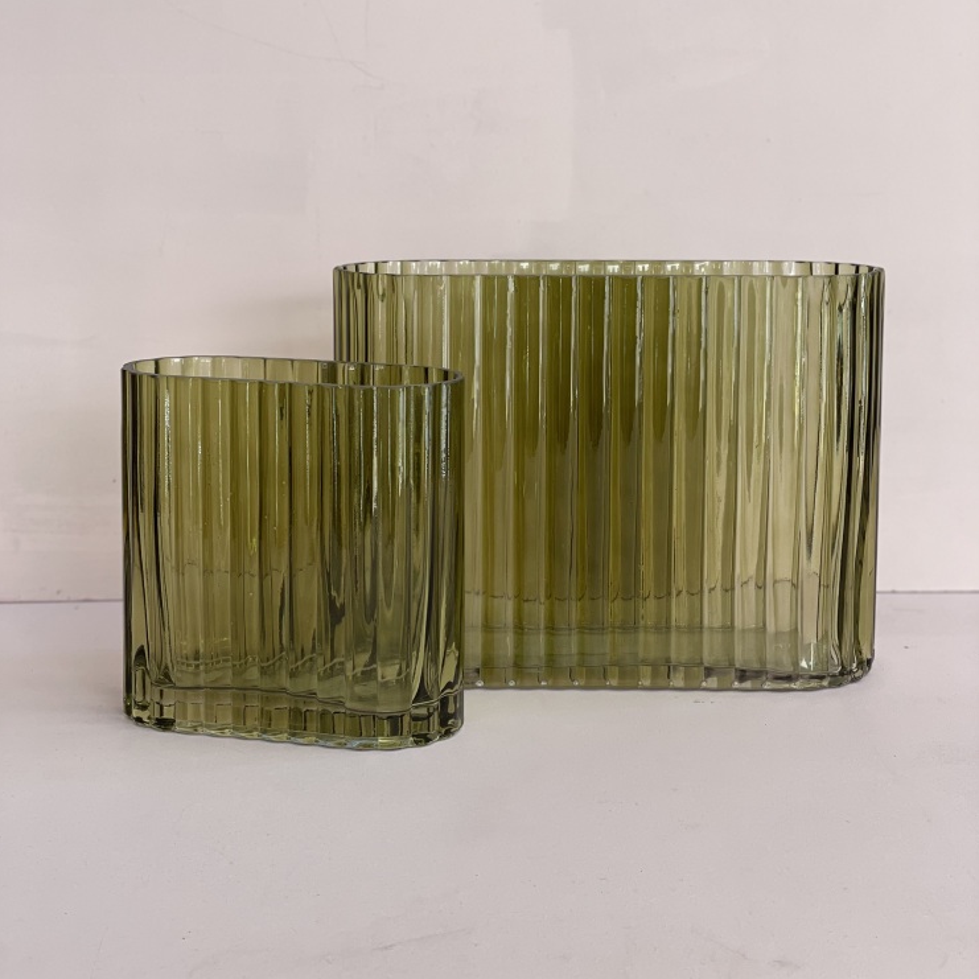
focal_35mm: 62
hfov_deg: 27.7
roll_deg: -0.1
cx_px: 488
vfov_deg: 27.7
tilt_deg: -6.4
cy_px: 404
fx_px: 1984
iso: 25
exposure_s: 1/122
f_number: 2
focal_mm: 6
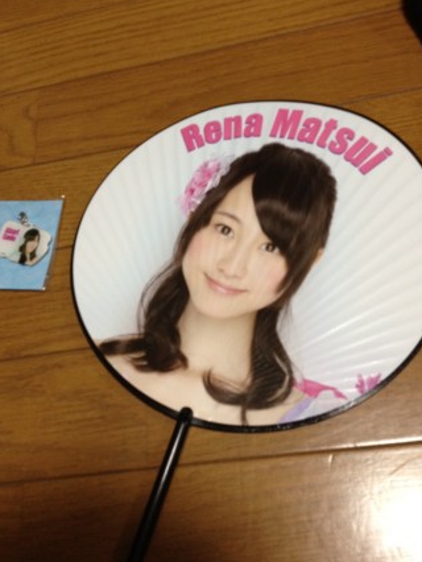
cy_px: 273
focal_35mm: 37
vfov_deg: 50.1
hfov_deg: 38.7
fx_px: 601
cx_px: 204
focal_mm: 4.28
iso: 160
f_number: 2.4
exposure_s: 1/20
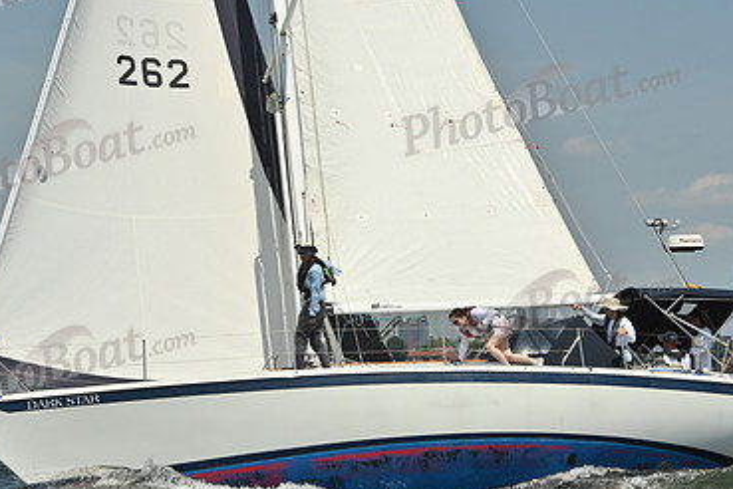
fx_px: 2626
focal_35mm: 129
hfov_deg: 15.9
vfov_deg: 10.6
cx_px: 300
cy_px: 236
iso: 320
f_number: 13
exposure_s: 1/1250
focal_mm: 82
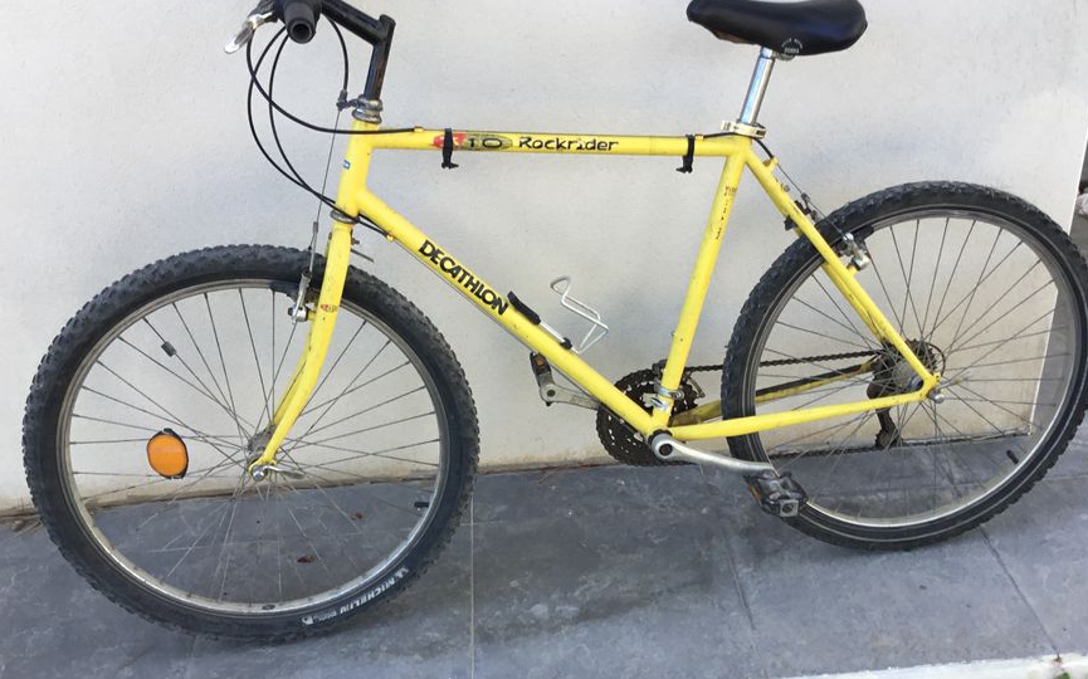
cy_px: 394
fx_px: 1126
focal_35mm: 38
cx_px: 563
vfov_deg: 33.5
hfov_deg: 51.5
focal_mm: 3.3
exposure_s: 1/110
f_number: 2.4
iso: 25
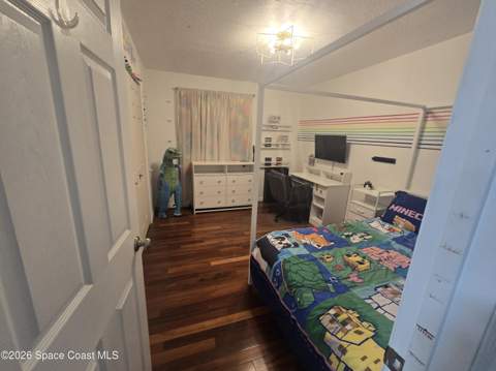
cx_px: 248
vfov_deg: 89.8
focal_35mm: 13
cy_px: 186
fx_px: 186
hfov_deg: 106.2
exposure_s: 1/60
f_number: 2.2
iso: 320
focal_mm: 2.2
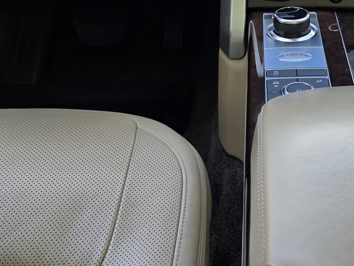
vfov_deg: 20.1
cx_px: 297
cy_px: -47
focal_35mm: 69
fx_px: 706
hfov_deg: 27.4
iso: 16
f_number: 1.7
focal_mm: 6.3
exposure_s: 1/100
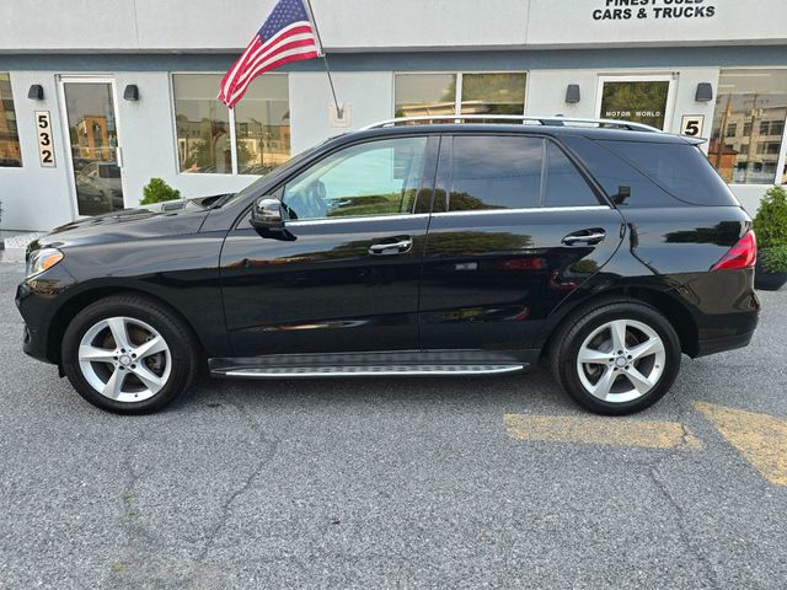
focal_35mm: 23
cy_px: 295
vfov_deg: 58.9
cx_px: 394
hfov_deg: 73.9
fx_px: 523
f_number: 1.7
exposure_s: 1/180
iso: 25
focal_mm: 6.3
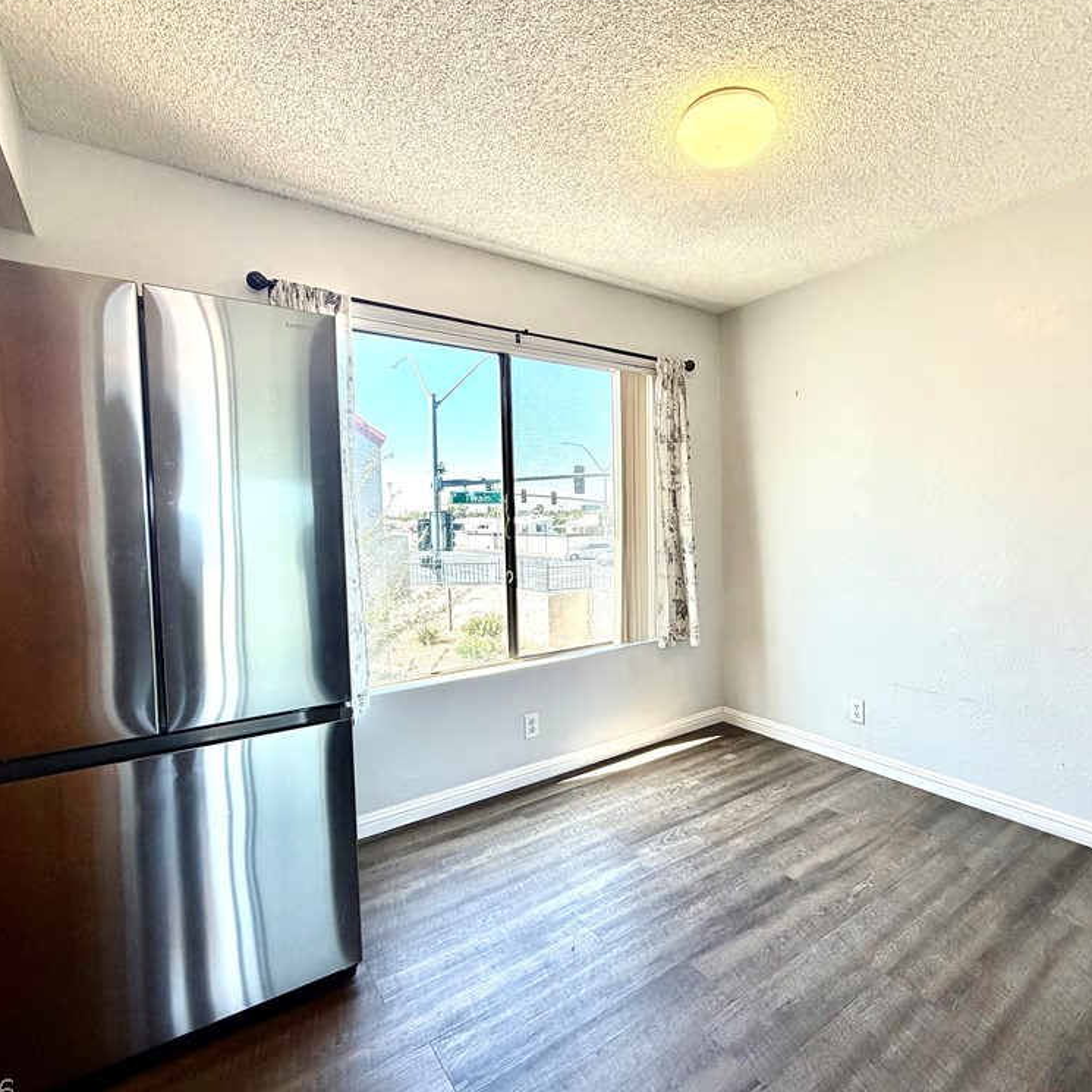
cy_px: 553
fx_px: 607
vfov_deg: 84.0
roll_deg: +2.3
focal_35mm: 17
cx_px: 607
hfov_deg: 83.7
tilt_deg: -3.1
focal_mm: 2.22
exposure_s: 1/120
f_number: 2.2
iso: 64
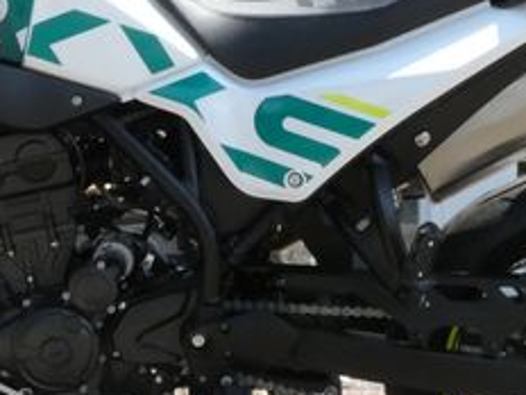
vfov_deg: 10.7
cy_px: 170
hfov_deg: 14.3
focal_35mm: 138
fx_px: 2097
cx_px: 143
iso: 800
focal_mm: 9
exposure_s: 1/1000
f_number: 6.3
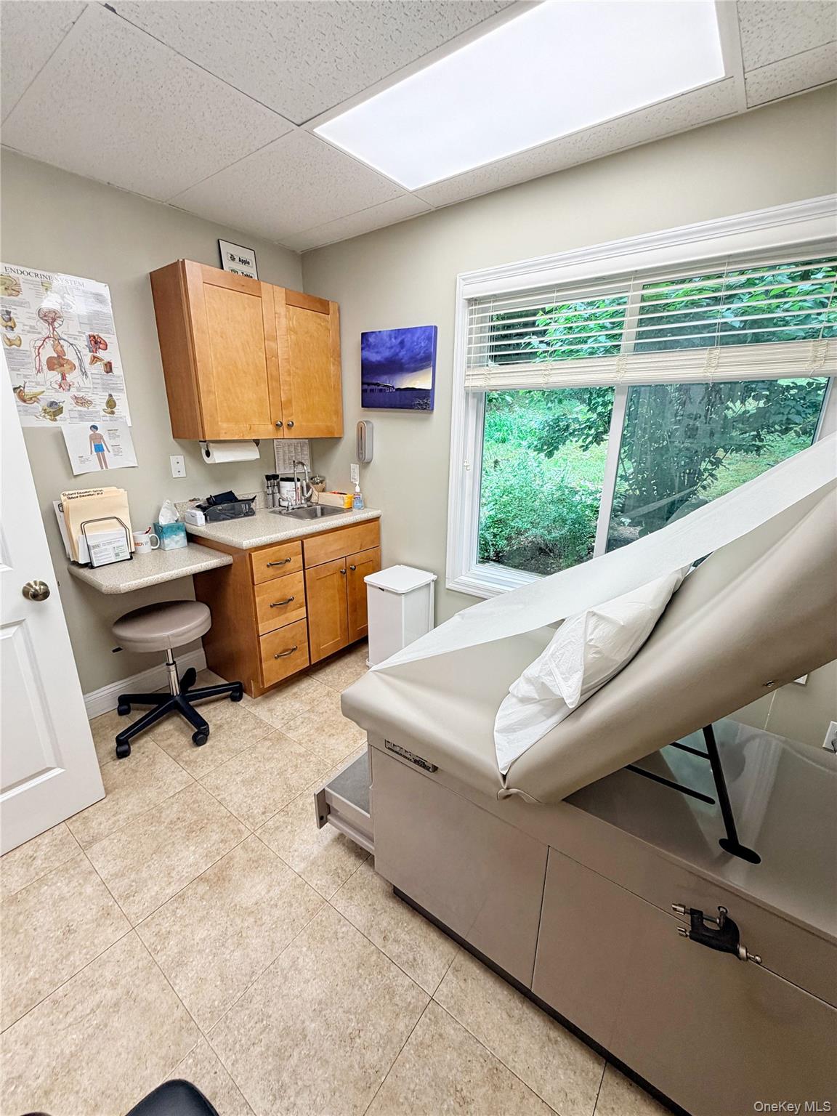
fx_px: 451
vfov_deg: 102.1
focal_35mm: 14
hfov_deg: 85.7
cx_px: 418
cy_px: 558
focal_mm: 2.22
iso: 80
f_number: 2.2
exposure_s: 1/120
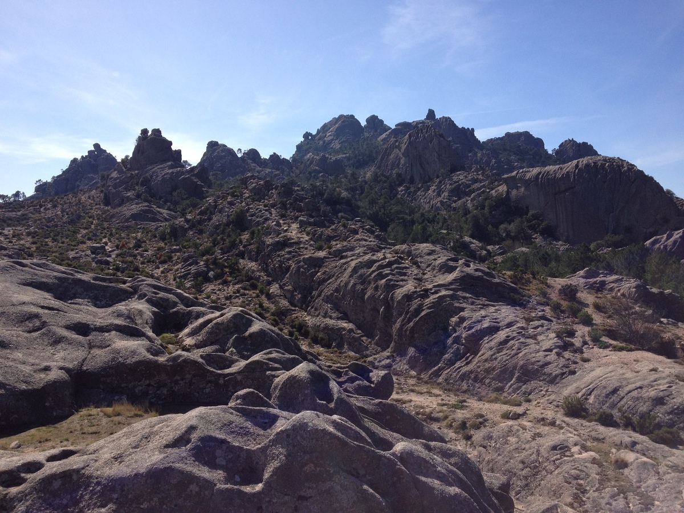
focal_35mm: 35
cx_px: 342
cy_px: 256
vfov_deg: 40.7
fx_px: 692
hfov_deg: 52.6
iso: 64
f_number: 2.4
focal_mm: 4.28
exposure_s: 1/1972
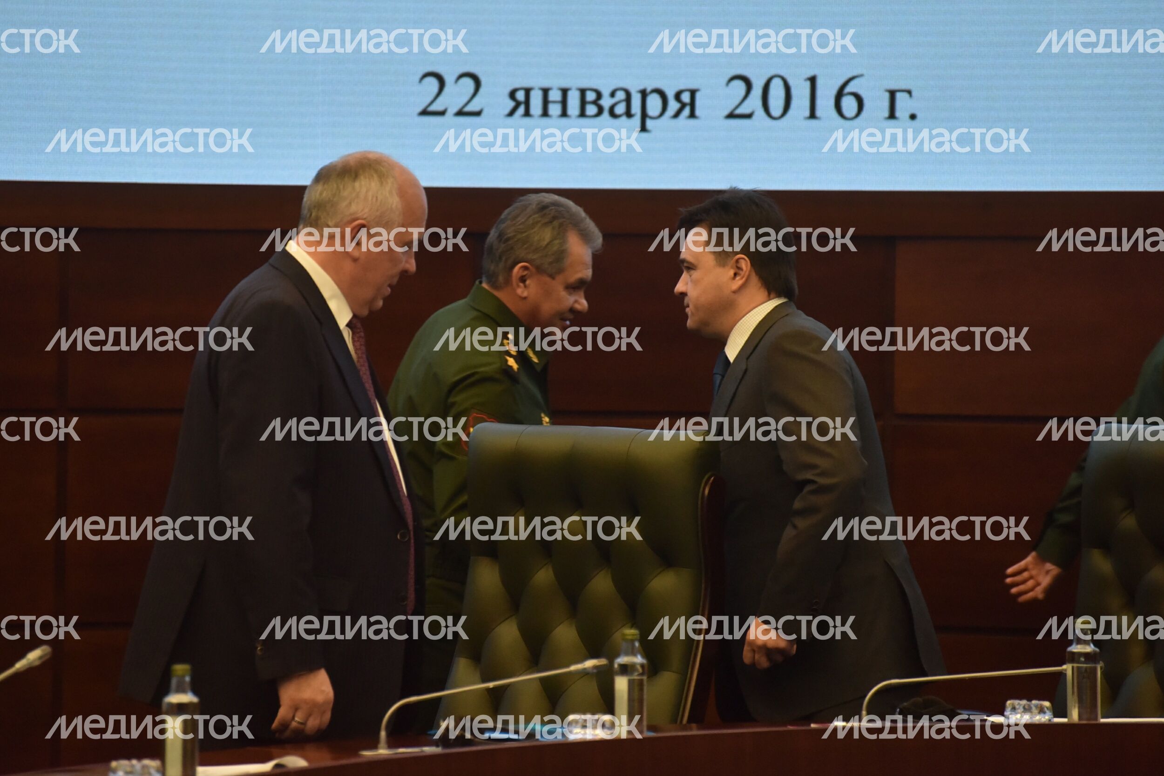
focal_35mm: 195
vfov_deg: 7.0
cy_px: 388
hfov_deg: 10.5
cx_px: 582
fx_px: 6306
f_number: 5.3
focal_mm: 195
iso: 2000
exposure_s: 1/320
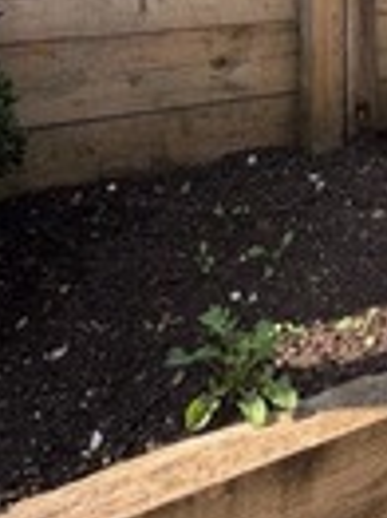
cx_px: 383
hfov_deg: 29.0
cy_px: -150
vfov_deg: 31.5
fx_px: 702
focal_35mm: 47
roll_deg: +1.4
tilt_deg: +8.4
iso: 50
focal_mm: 2.22
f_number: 2.2
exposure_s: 1/502
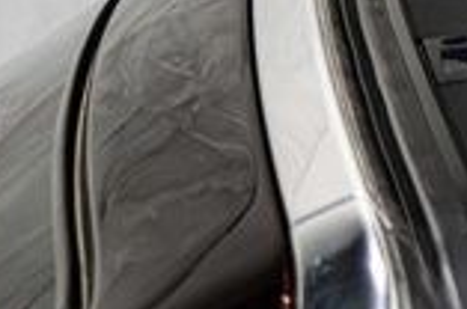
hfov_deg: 10.7
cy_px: 892
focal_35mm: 163
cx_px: 1151
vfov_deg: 7.5
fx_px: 2110
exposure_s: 1/80
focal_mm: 24
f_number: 4
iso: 1250
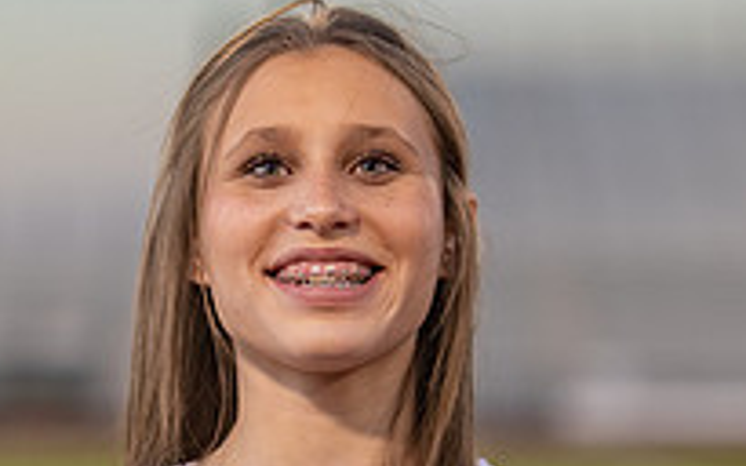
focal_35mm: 189
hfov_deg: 11.1
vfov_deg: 6.9
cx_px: 355
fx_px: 3841
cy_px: 449
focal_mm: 50
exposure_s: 1/1000
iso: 400
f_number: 1.2
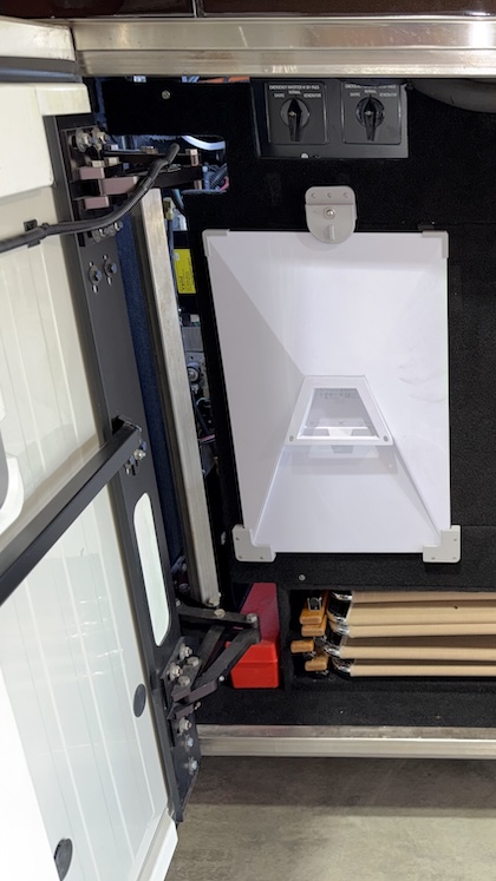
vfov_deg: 56.6
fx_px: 819
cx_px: 449
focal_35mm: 35
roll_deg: +0.4
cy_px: 440
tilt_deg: -21.8
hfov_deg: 32.0
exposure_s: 1/18
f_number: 1.78
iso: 100
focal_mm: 6.76
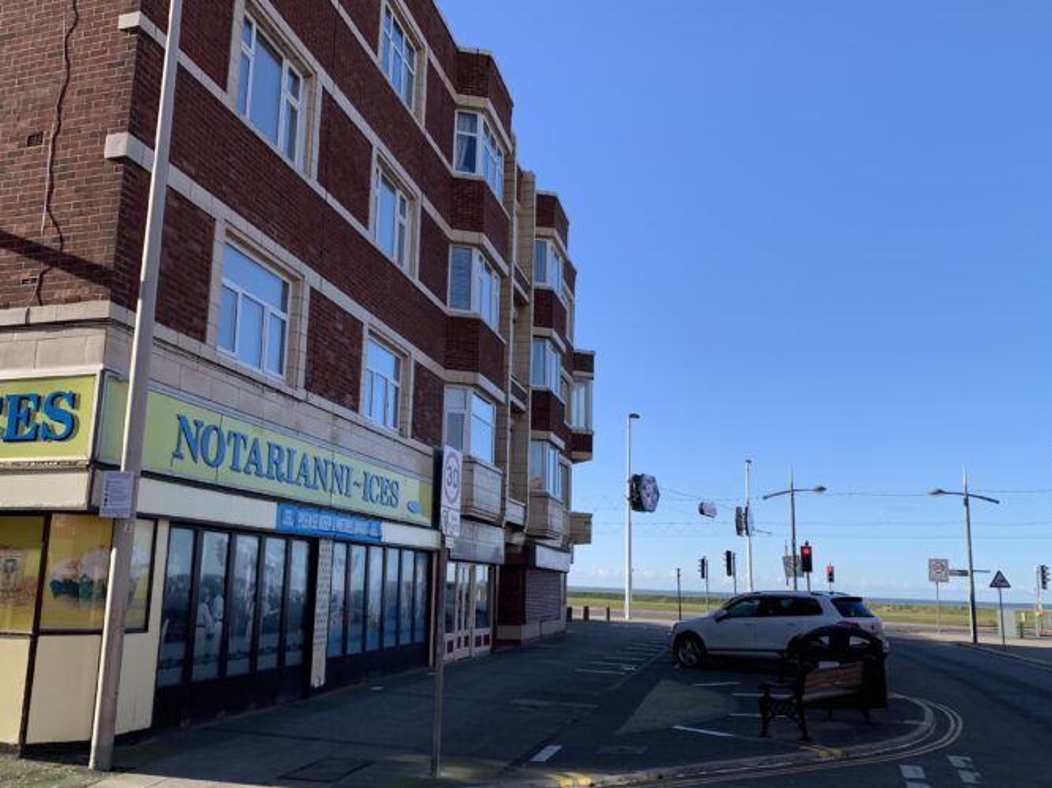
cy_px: 423
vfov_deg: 46.7
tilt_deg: +9.8
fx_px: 911
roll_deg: -2.6
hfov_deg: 59.9
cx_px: 480
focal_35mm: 30
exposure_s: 1/1190
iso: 25
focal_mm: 4.25
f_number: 1.8
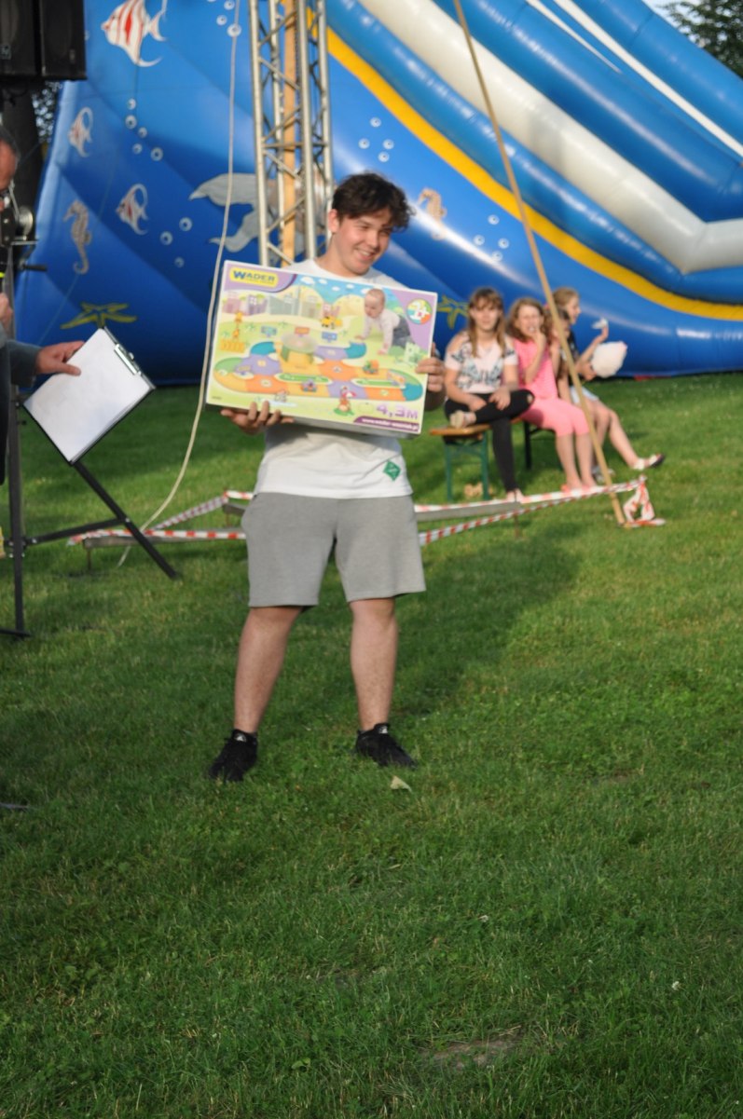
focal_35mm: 82
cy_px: 560
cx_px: 372
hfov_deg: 16.5
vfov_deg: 24.7
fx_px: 2562
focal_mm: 55
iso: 220
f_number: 5.6
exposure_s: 1/125
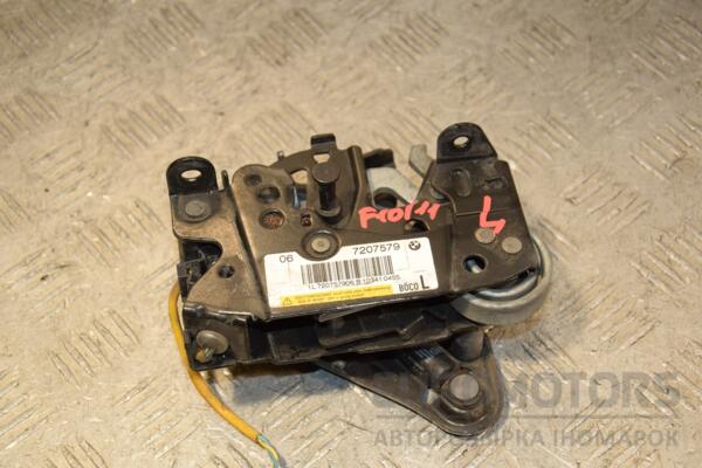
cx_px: 351
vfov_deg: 18.9
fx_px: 1404
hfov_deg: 28.1
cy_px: 234
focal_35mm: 72
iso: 800
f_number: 5.6
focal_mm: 48
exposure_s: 1/200
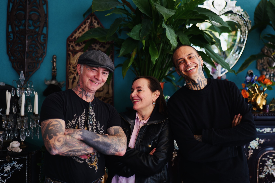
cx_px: 138
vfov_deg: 27.0
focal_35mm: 50
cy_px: 92
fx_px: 382
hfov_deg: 39.6
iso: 250
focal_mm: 50
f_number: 1.8
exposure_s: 1/60
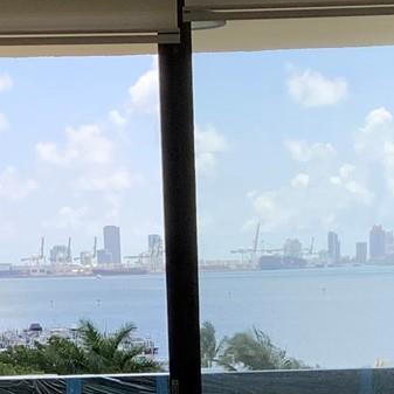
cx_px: 224
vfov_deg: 12.4
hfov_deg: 13.4
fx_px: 1674
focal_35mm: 130
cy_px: 675
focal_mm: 3.3
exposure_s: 1/317
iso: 25
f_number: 2.4
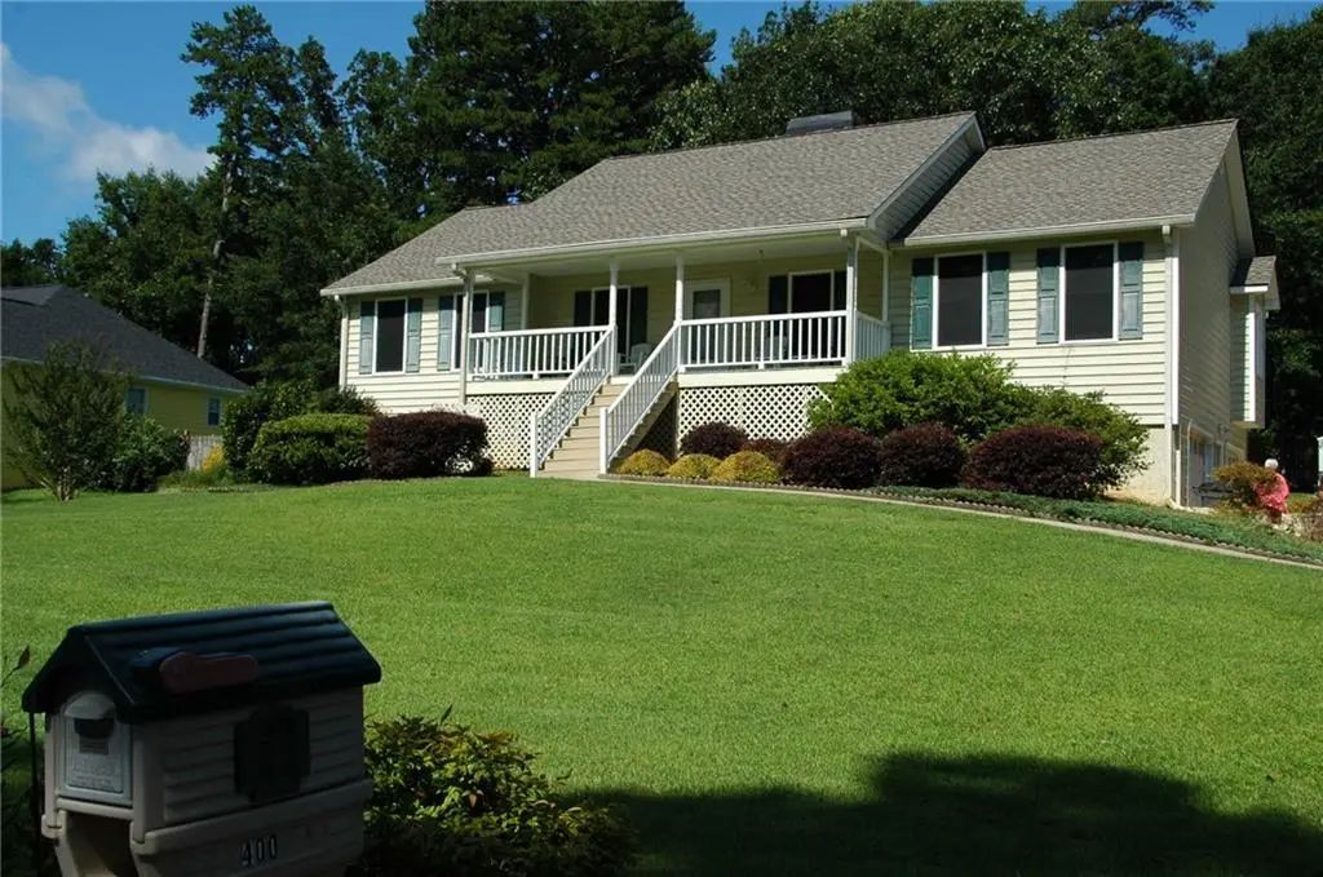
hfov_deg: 51.4
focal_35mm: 38
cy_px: 438
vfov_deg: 35.4
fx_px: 1376
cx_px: 662
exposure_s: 1/320
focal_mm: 25
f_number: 11
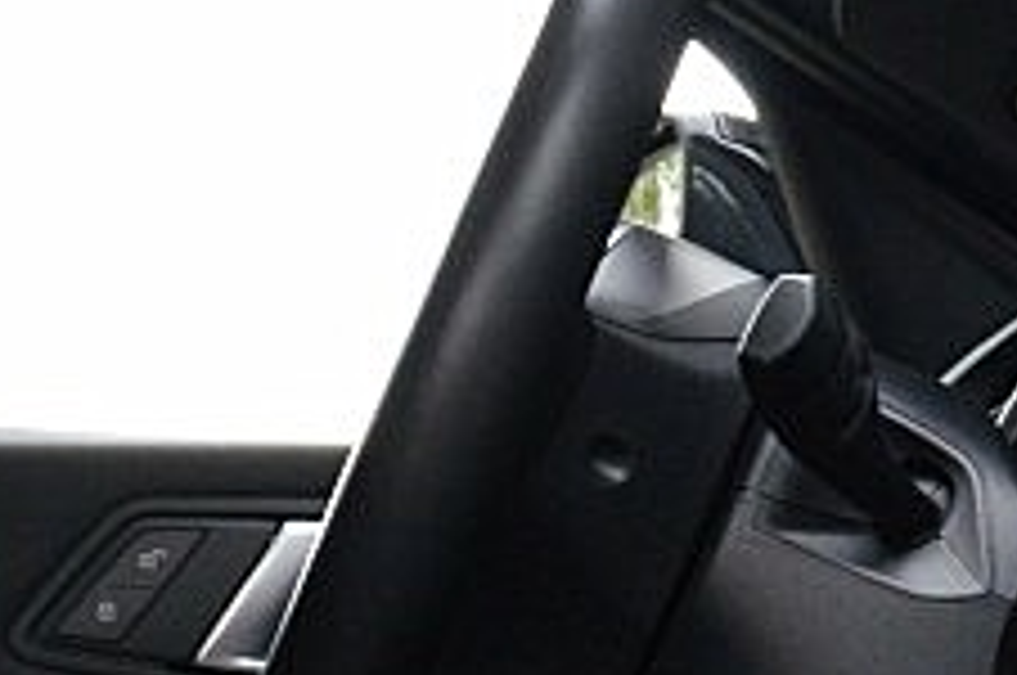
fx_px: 6093
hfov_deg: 9.5
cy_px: 1148
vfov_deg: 6.2
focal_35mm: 216
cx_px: 567
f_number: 8
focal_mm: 20
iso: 500
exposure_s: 1/60
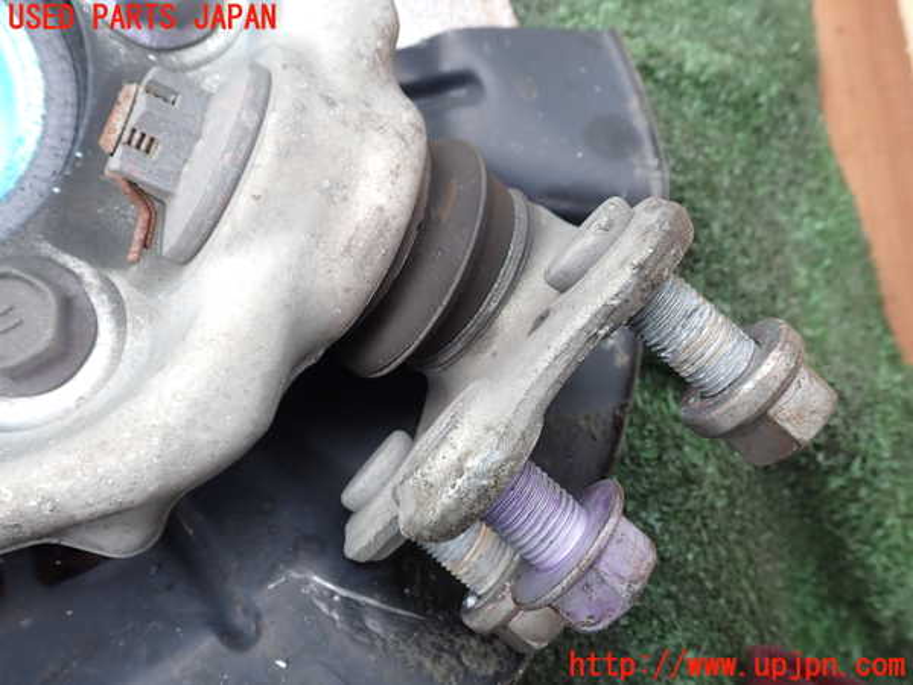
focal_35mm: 30
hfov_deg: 60.0
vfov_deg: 46.8
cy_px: 342
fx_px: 791
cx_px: 456
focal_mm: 5.4
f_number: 3.2
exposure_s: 1/125
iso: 100
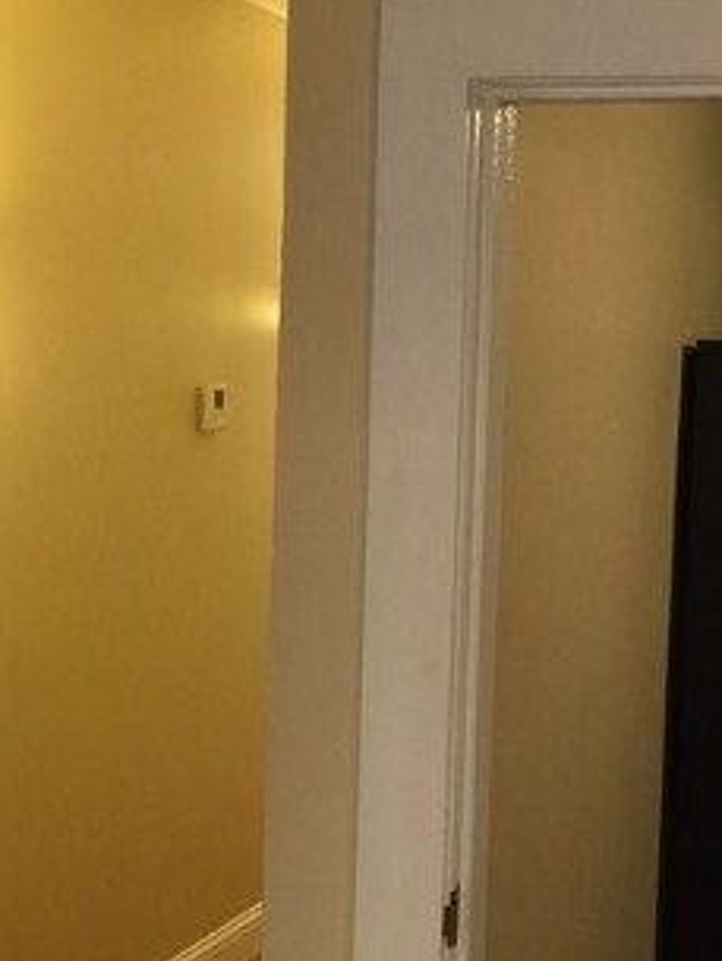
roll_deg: -1.0
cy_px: 586
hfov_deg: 20.2
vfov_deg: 26.6
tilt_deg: -5.2
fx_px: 2029
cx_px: 347
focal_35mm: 73
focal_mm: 4.15
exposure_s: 1/15
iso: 80
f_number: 2.2
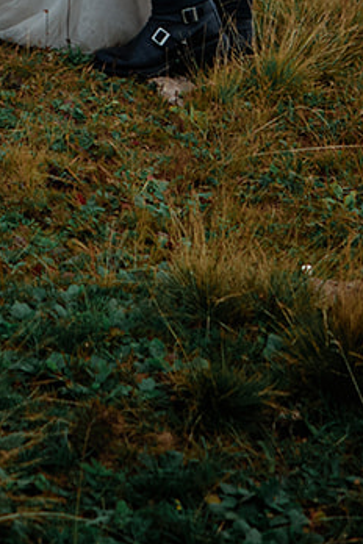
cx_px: 142
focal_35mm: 161
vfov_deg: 11.6
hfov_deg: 8.5
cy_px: -503
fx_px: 2435
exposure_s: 1/1800
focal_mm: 23
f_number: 1.4
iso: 125
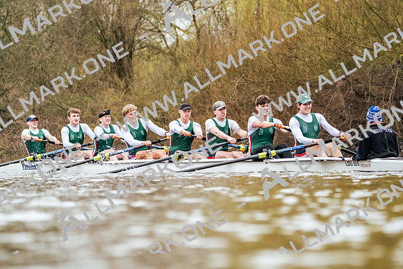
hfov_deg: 8.9
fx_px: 2598
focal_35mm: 232
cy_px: 134
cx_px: 202
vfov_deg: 5.9
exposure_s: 1/2000
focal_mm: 232
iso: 5000
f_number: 6.3
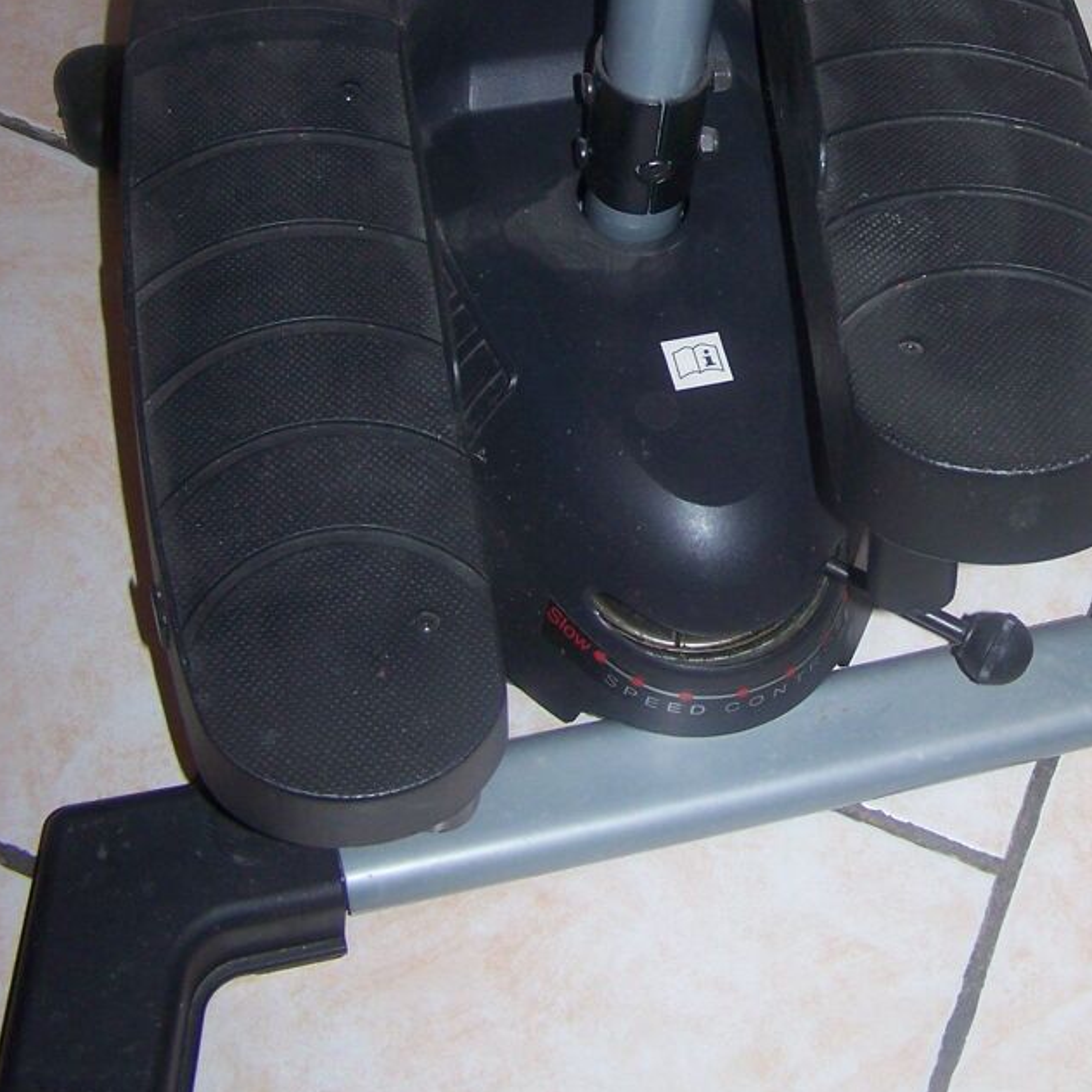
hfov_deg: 24.0
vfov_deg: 23.8
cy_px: 150
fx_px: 2534
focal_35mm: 71
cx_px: 850
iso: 80
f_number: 2.8
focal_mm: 6.3
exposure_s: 1/60
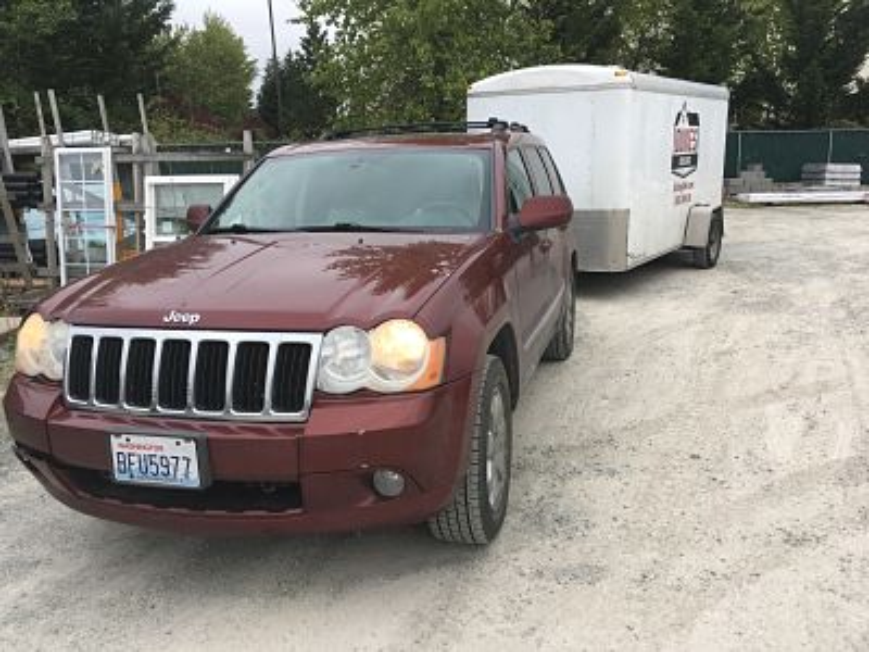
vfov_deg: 48.2
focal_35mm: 29
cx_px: 434
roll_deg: +0.5
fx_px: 728
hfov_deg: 61.7
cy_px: 326
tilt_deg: -15.4
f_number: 2.2
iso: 25
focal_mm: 4.15
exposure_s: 1/361
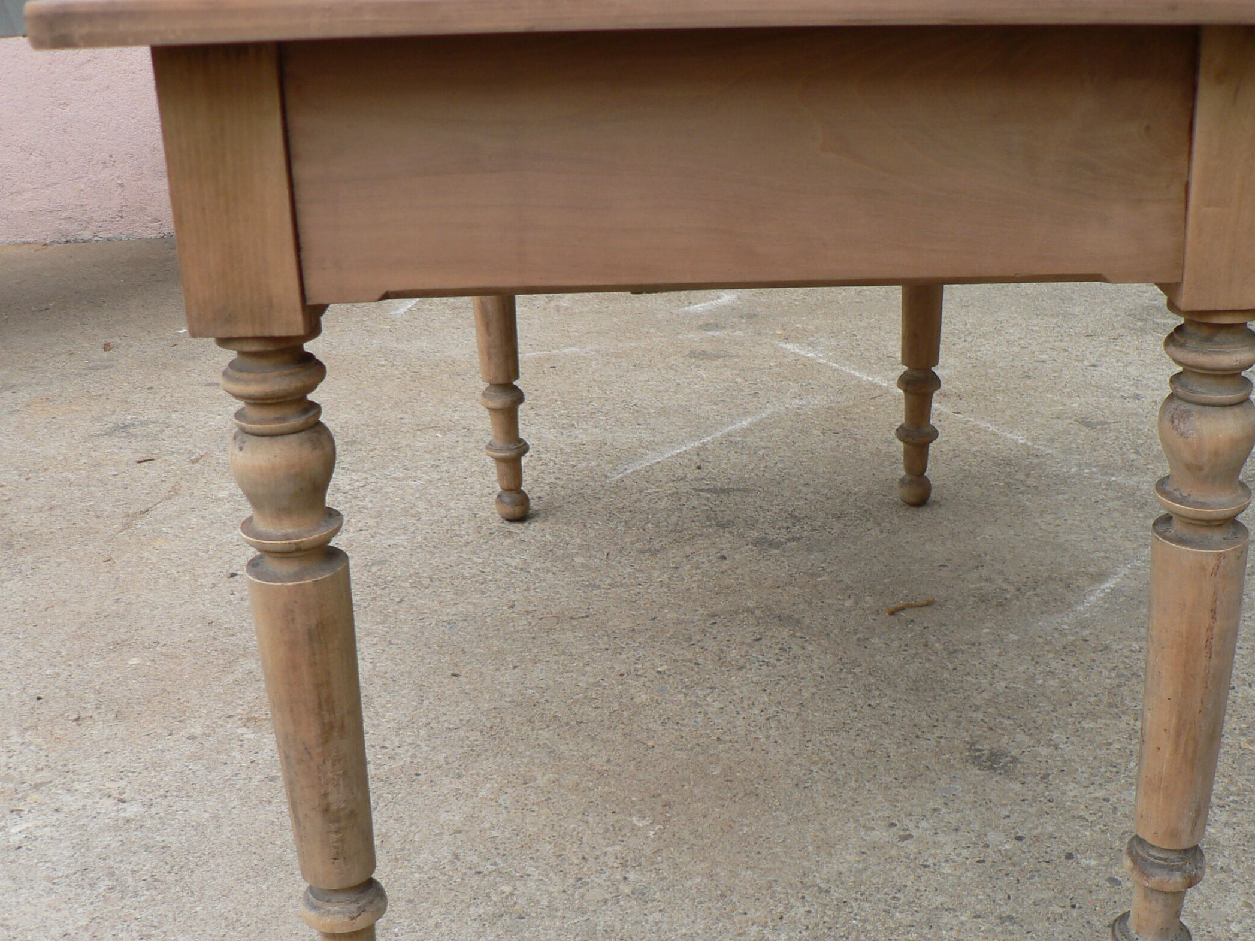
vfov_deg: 32.8
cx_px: 749
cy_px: 523
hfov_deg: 42.8
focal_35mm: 44
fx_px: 1595
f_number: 2.8
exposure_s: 1/200
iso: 80
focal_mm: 6
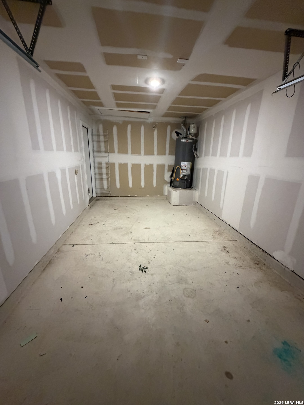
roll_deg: -1.7
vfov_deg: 102.1
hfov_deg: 85.7
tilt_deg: -14.0
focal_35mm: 14
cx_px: 152
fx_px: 164
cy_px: 202
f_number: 2.2
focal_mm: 2.22
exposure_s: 1/60
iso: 1000
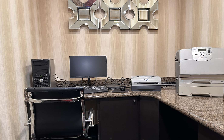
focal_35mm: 28
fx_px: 171
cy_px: 82
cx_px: 114
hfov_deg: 66.5
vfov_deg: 44.4
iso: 200
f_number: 1.5
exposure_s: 1/60
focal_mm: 5.7
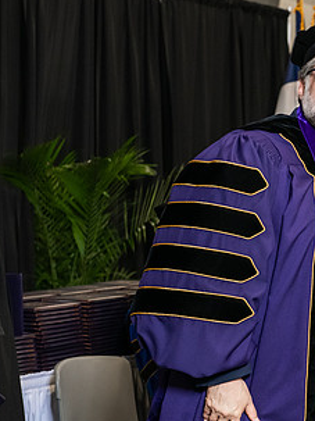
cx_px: 375
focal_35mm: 129
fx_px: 1566
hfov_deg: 11.3
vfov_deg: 15.3
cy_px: 217
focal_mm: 70
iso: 2500
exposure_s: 1/200
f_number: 5
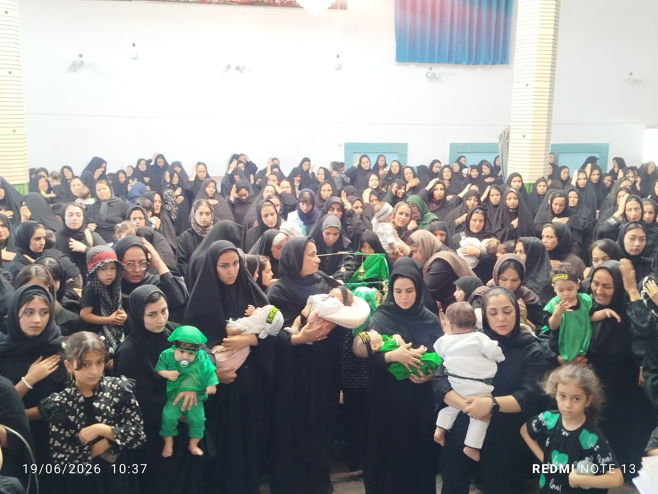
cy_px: 247
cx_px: 329
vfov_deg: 37.7
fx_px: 722
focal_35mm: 38
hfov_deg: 49.0
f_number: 1.7
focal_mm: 5.31
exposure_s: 1/17
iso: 500
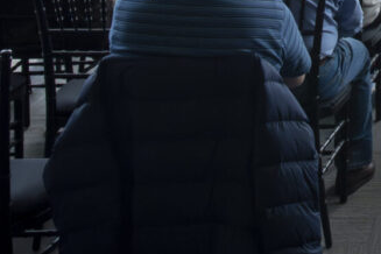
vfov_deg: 12.4
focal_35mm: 101
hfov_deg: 18.0
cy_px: -199
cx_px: 574
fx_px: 1069
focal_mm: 22
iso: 1600
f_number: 8
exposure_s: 1/200
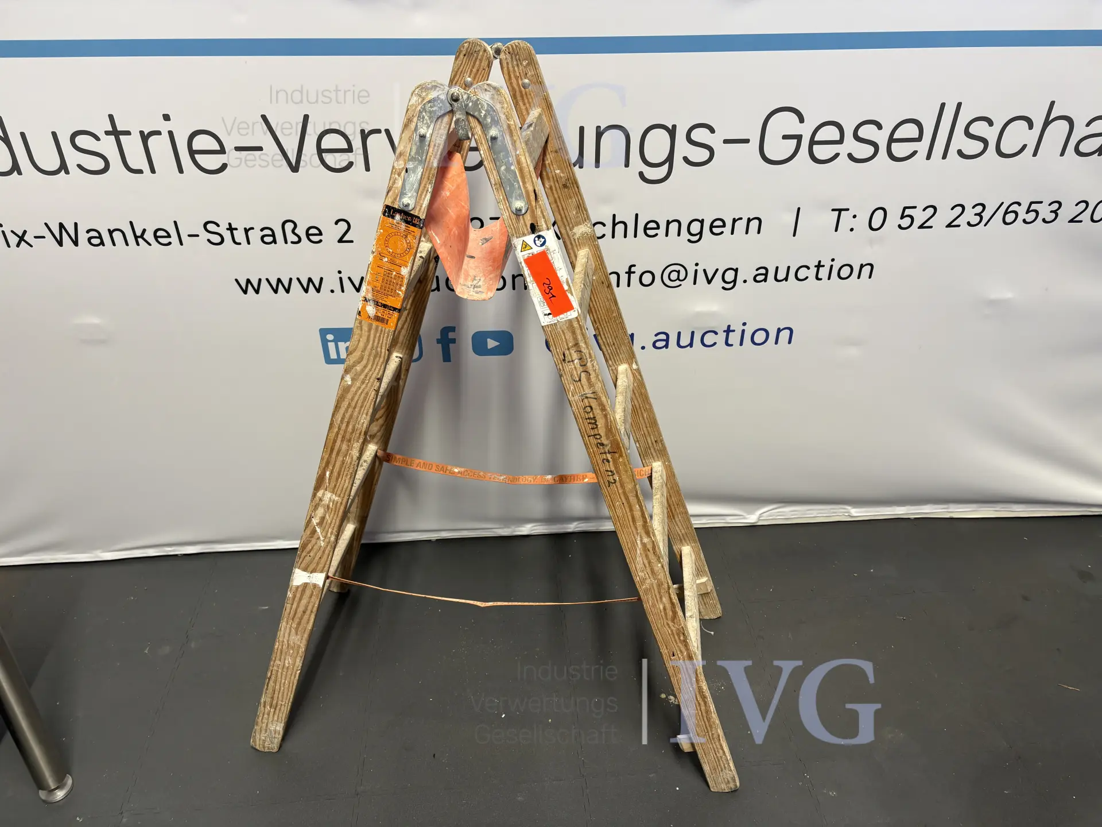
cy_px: 414
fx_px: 828
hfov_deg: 67.3
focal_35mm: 26
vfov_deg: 53.1
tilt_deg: -31.6
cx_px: 551
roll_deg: +0.1
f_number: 1.6
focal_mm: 5.96
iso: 125
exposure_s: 1/50
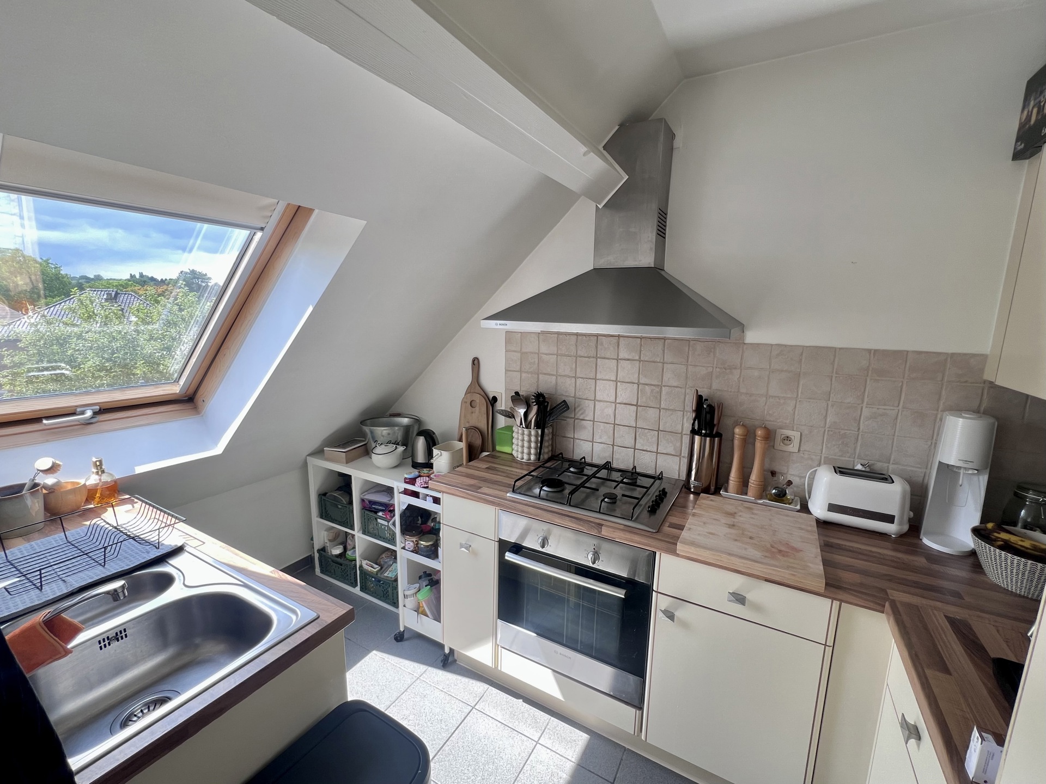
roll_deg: -0.8
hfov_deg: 106.2
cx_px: 523
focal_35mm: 13
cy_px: 392
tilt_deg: -10.5
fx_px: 393
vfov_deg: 89.9
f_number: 1.8
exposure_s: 1/99
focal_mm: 1.57
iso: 32
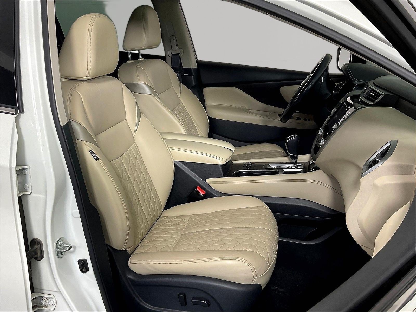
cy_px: 156
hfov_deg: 61.7
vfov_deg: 48.2
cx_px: 208
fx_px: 349
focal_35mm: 29
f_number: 1.8
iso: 40
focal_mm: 3
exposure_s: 1/120
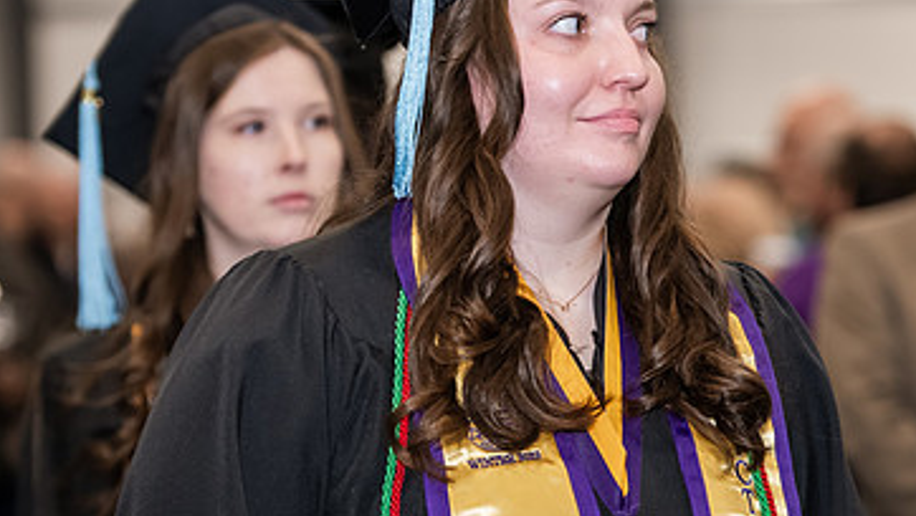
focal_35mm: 188
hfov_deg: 11.4
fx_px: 4568
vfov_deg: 6.5
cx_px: 622
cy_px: 239
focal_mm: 112
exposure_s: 1/200
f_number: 3.2
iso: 2500
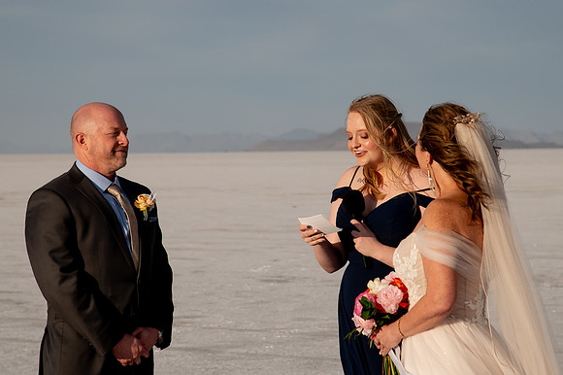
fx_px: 2493
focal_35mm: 159
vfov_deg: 8.6
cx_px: 302
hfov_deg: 12.9
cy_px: 153
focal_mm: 120
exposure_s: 1/800
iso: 200
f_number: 8
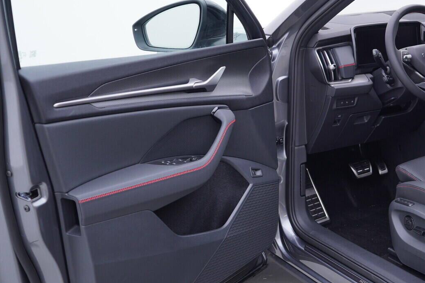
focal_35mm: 50
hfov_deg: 39.2
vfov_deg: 26.8
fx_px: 590
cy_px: 93
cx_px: 275
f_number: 3.2
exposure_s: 1/50
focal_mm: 24
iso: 125
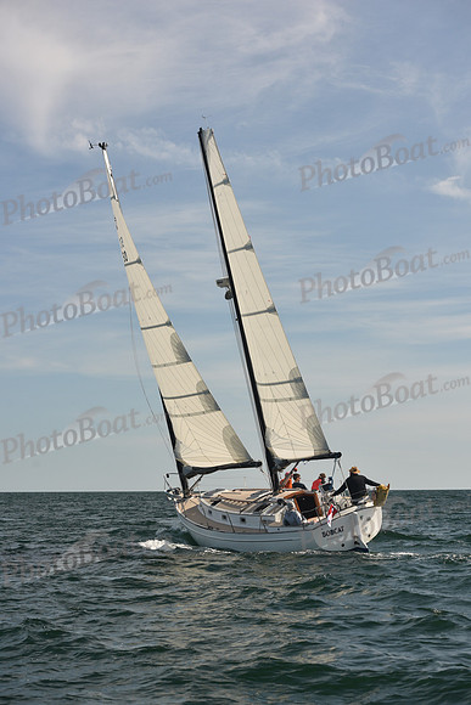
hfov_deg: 19.5
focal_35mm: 70
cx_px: 236
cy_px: 352
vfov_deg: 28.8
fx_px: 1373
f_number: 7.1
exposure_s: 1/640
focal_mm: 70
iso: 250
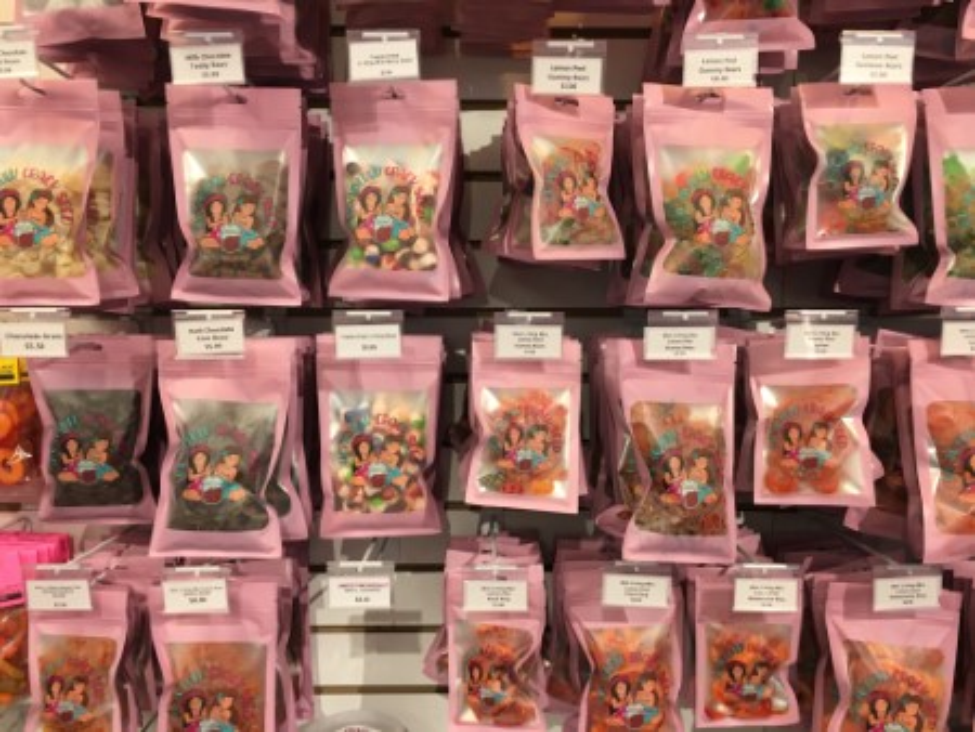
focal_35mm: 29
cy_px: 366
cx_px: 488
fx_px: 817
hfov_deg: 61.6
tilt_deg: -8.9
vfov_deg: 48.3
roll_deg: -1.0
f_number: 2.2
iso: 25
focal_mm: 4.15
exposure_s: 1/30
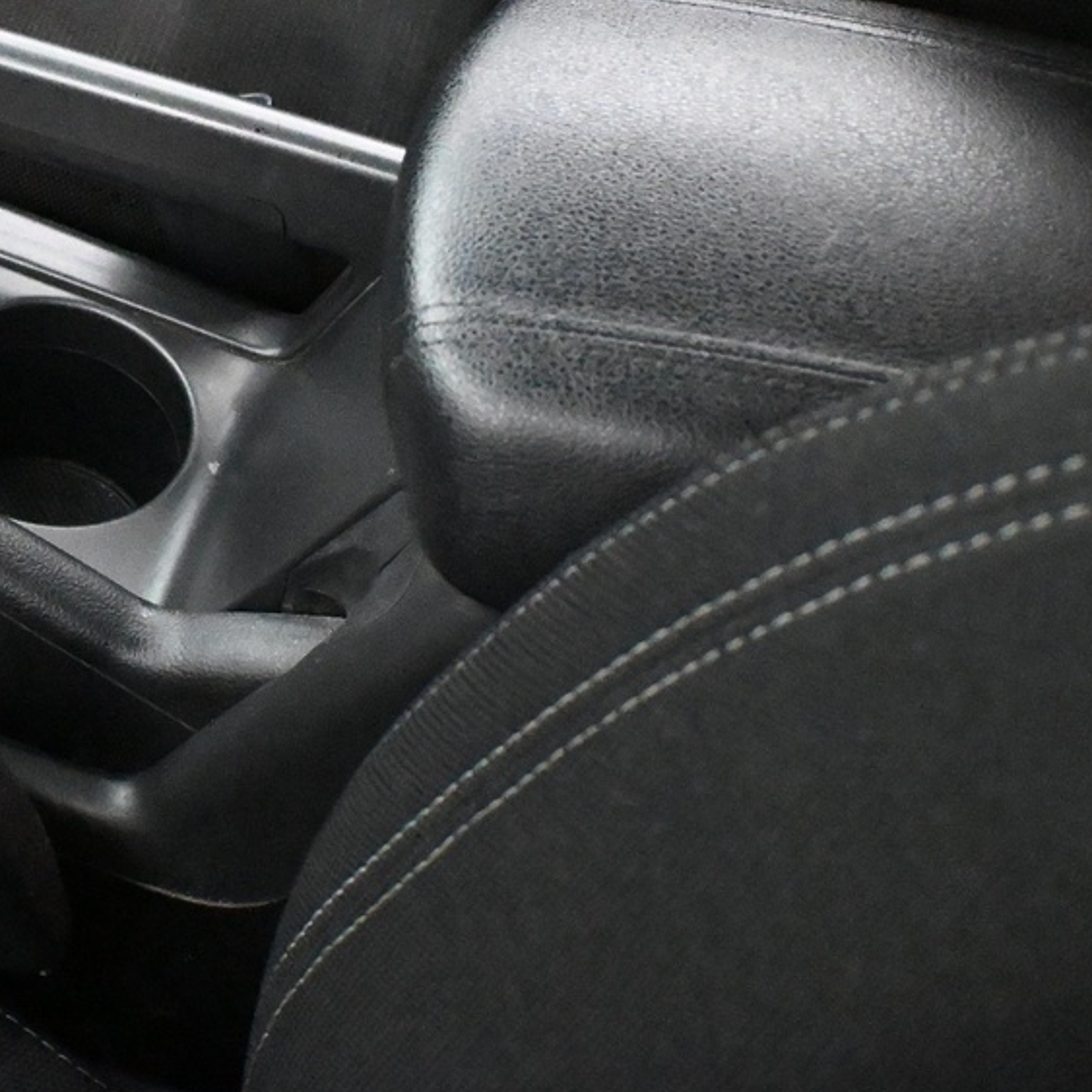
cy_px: 116
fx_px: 3991
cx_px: -211
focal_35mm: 112
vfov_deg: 15.4
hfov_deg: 15.1
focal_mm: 30.5
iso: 12800
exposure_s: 1/60
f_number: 4.8
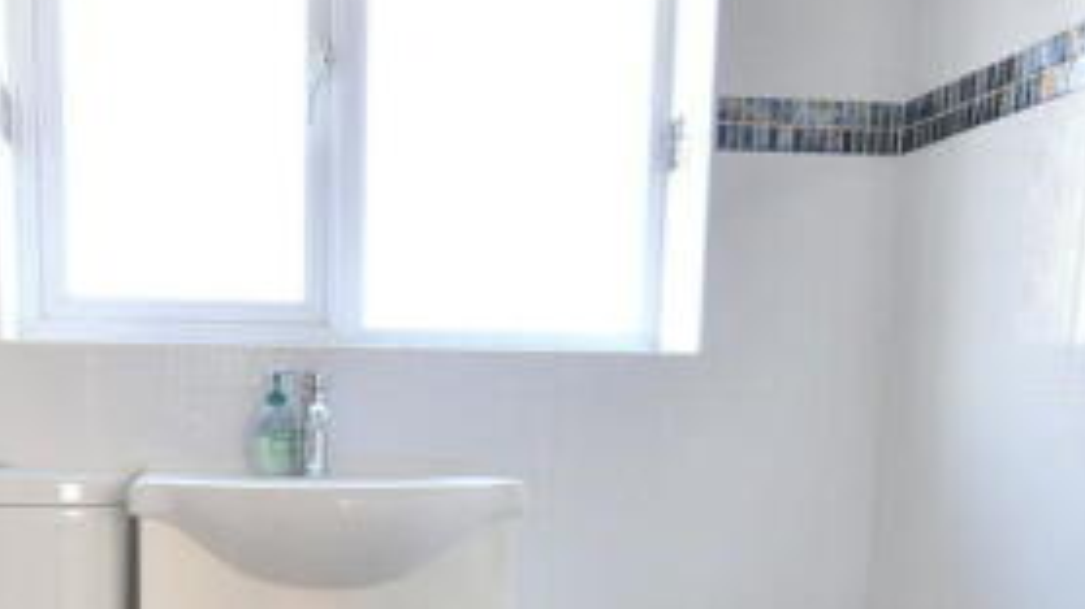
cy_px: 541
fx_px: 1064
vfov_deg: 30.6
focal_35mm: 37
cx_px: 334
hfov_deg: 52.6
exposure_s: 1/60
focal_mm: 10
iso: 400
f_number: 4
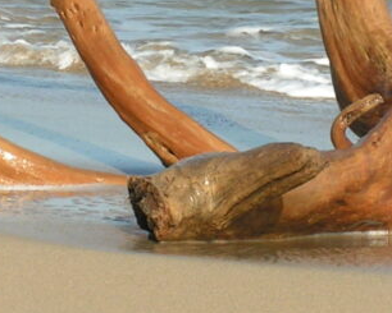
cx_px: 310
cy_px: -124
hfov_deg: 5.2
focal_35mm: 372
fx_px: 4317
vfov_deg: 4.1
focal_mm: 17.4
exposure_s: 1/250
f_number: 6.3
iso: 50
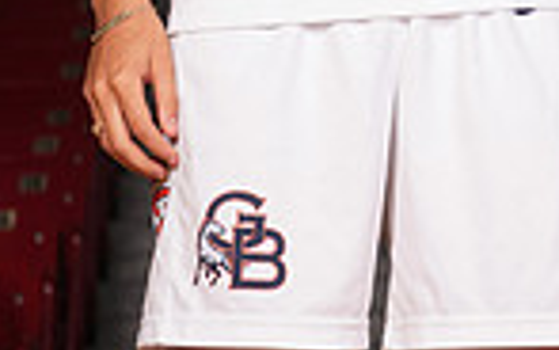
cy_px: -434
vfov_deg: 5.8
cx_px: 411
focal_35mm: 219
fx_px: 3338
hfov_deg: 9.6
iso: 400
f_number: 6.3
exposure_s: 1/200
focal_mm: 70
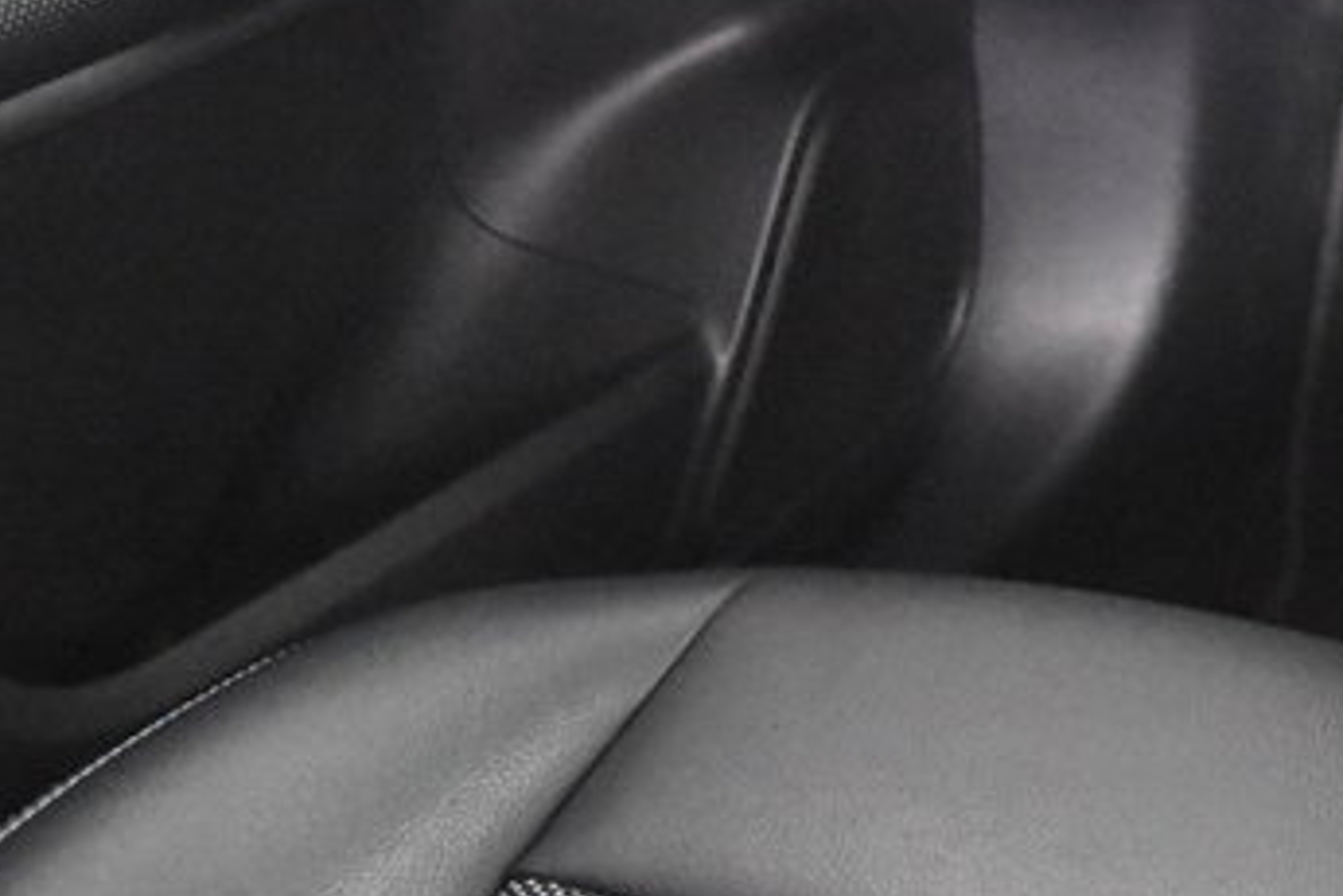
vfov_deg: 12.4
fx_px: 3991
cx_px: 1588
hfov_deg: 18.2
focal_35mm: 107
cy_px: -314
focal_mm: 24
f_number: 3
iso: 12800
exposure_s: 1/40
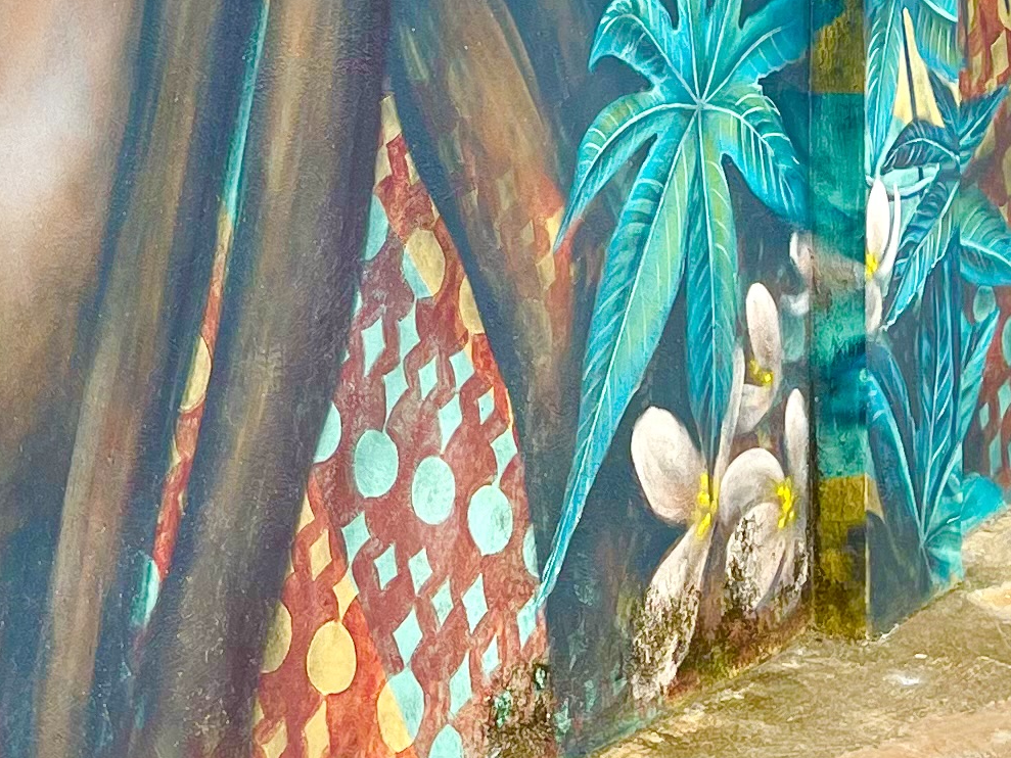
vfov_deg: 13.0
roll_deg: -0.6
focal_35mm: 106
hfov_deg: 18.2
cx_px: 62
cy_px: -489
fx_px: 3096
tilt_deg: +1.5
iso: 40
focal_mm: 5.1
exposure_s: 1/121
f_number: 1.6
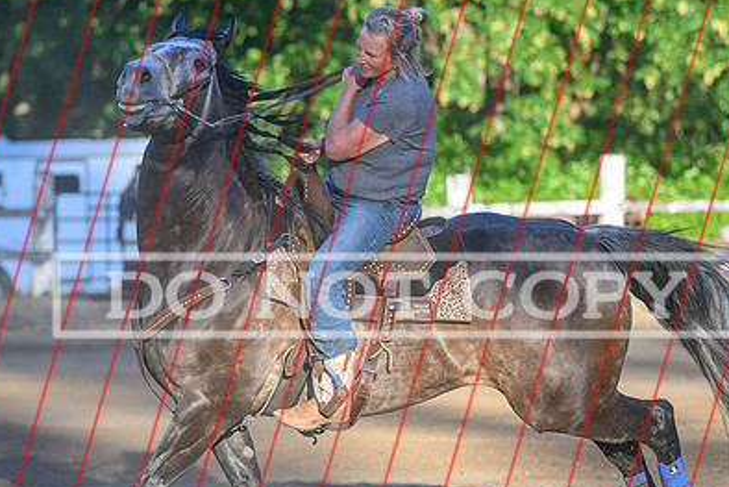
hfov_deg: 8.6
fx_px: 4841
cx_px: 324
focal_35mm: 239
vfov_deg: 5.8
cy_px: 267
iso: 500
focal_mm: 110
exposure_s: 1/2500
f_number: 2.8
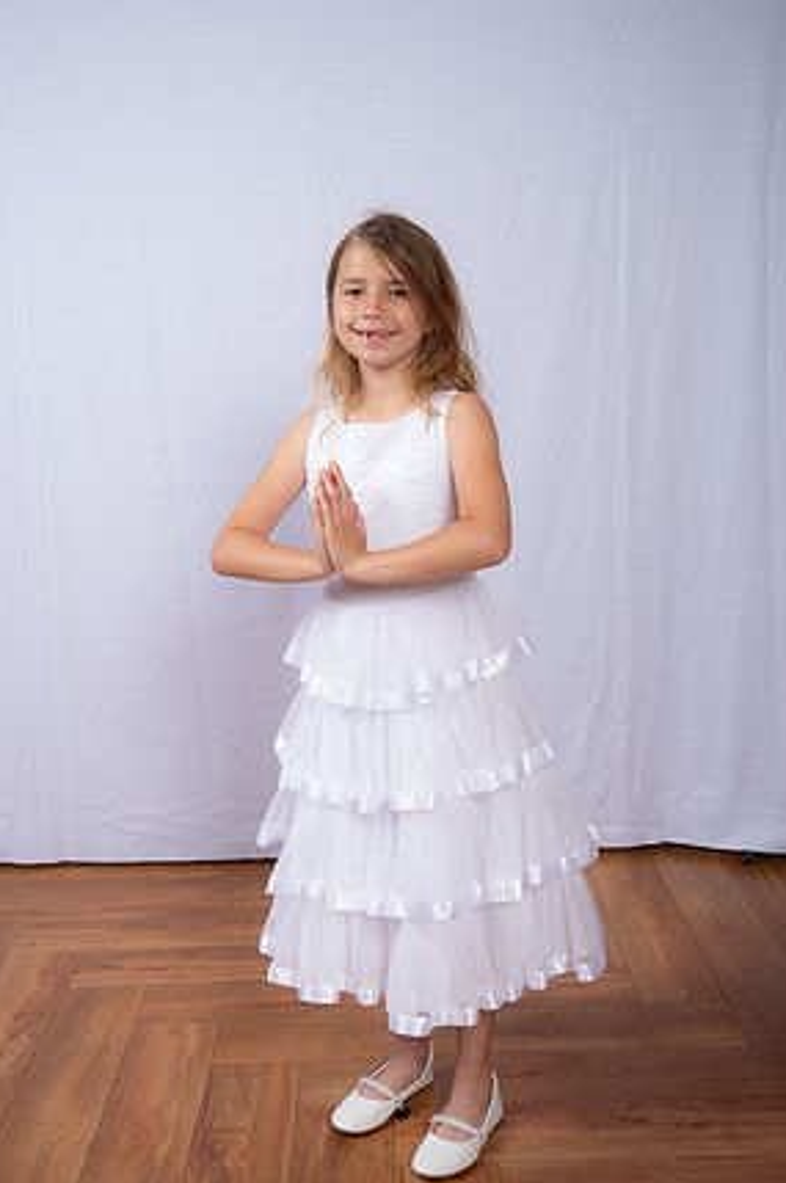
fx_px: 1379
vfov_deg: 46.4
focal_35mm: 42
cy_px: 618
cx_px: 404
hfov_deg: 31.8
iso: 250
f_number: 7.1
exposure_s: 1/160
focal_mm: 40
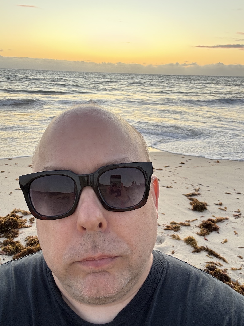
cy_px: 163
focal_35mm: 30
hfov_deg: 46.8
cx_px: 122
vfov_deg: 60.0
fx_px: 282
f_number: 1.9
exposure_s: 1/61
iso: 80
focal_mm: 2.69
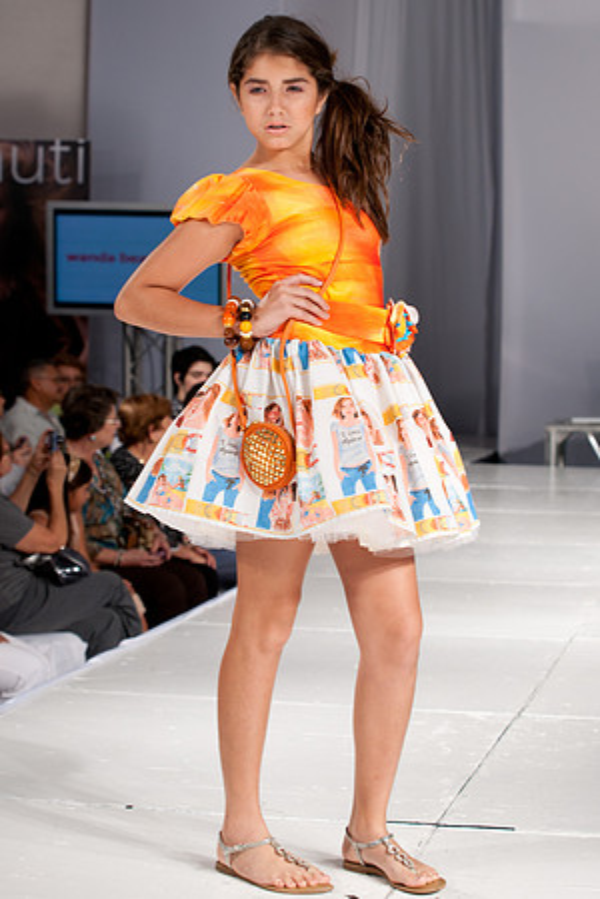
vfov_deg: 28.8
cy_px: 450
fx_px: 1750
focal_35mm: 70
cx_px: 300
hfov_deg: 19.5
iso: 200
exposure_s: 1/125
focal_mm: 70
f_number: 5
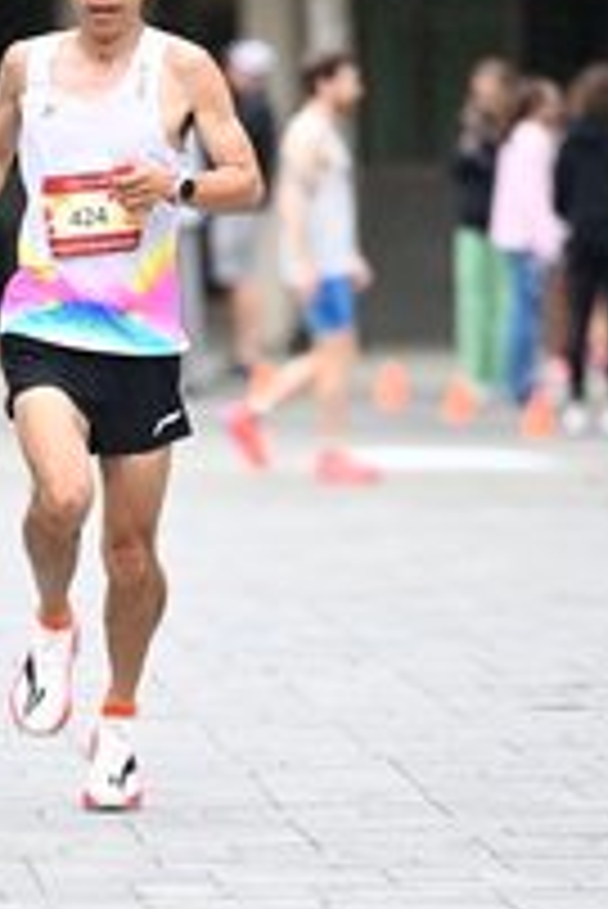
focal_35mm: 545
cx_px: 97
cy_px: 594
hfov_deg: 2.5
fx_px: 13782
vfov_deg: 3.8
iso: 1250
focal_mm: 200
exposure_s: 1/1600
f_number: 2.8
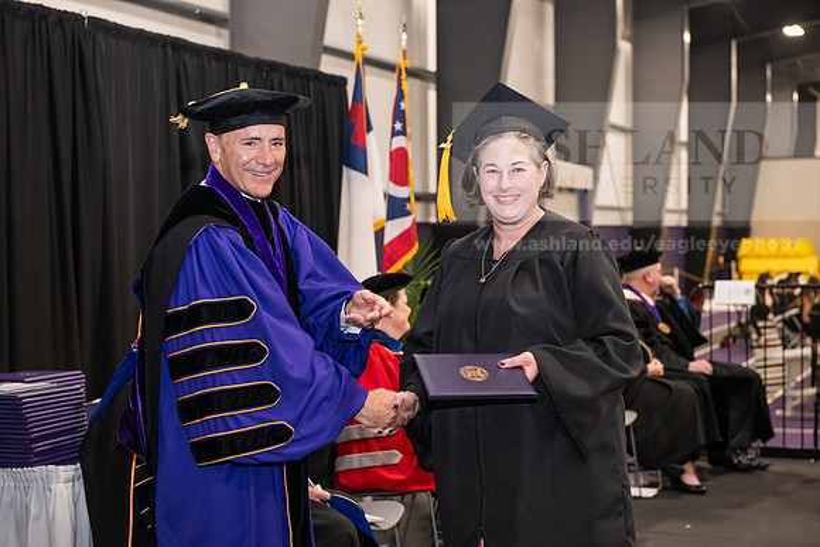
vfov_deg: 19.5
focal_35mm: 70
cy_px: 274
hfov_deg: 28.8
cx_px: 410
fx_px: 1595
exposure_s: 1/125
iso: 2500
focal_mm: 70
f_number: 5
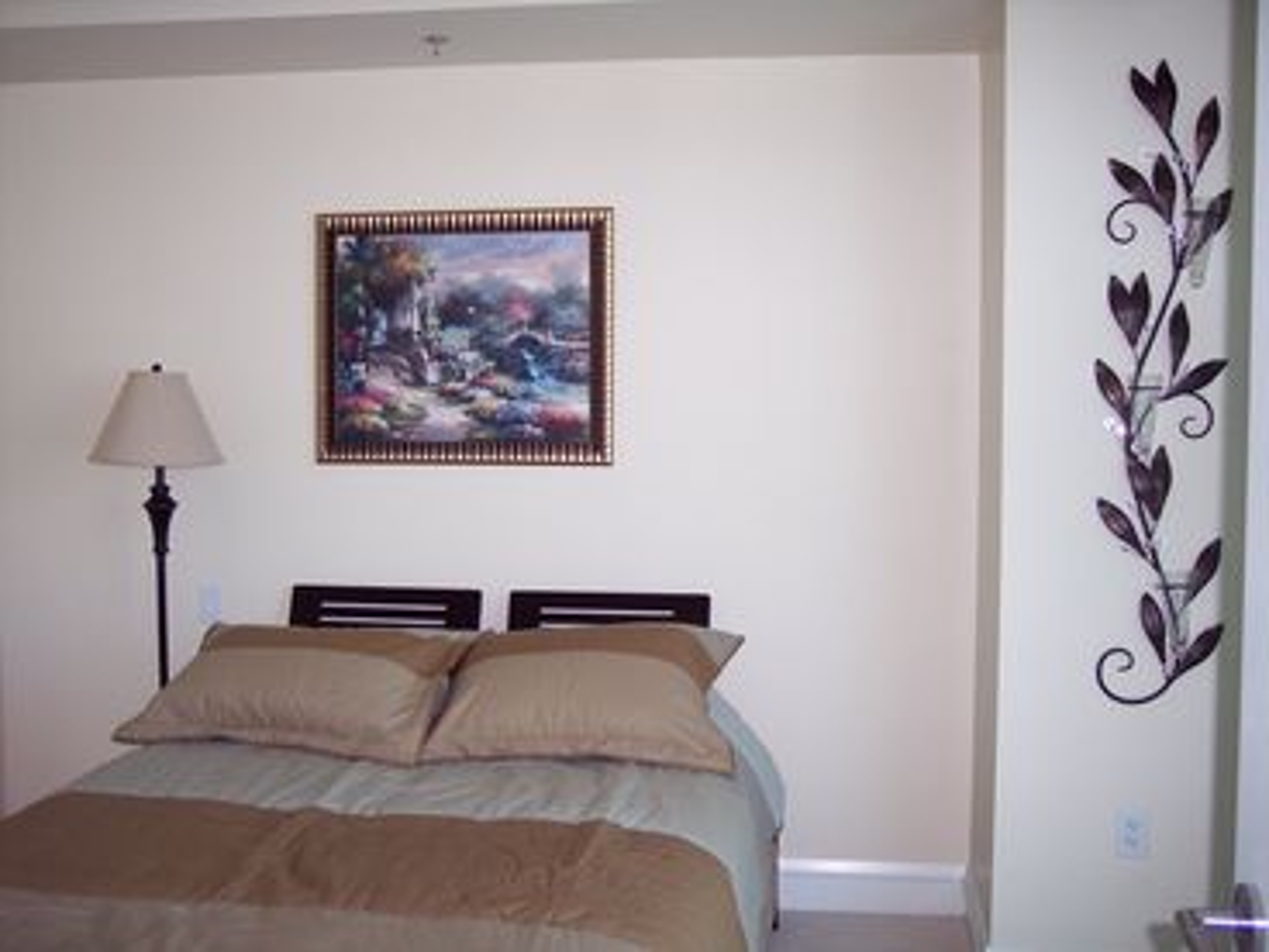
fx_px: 1430
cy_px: 476
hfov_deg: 47.9
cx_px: 634
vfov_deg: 36.8
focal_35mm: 39
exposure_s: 1/60
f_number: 2.8
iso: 140
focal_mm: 8
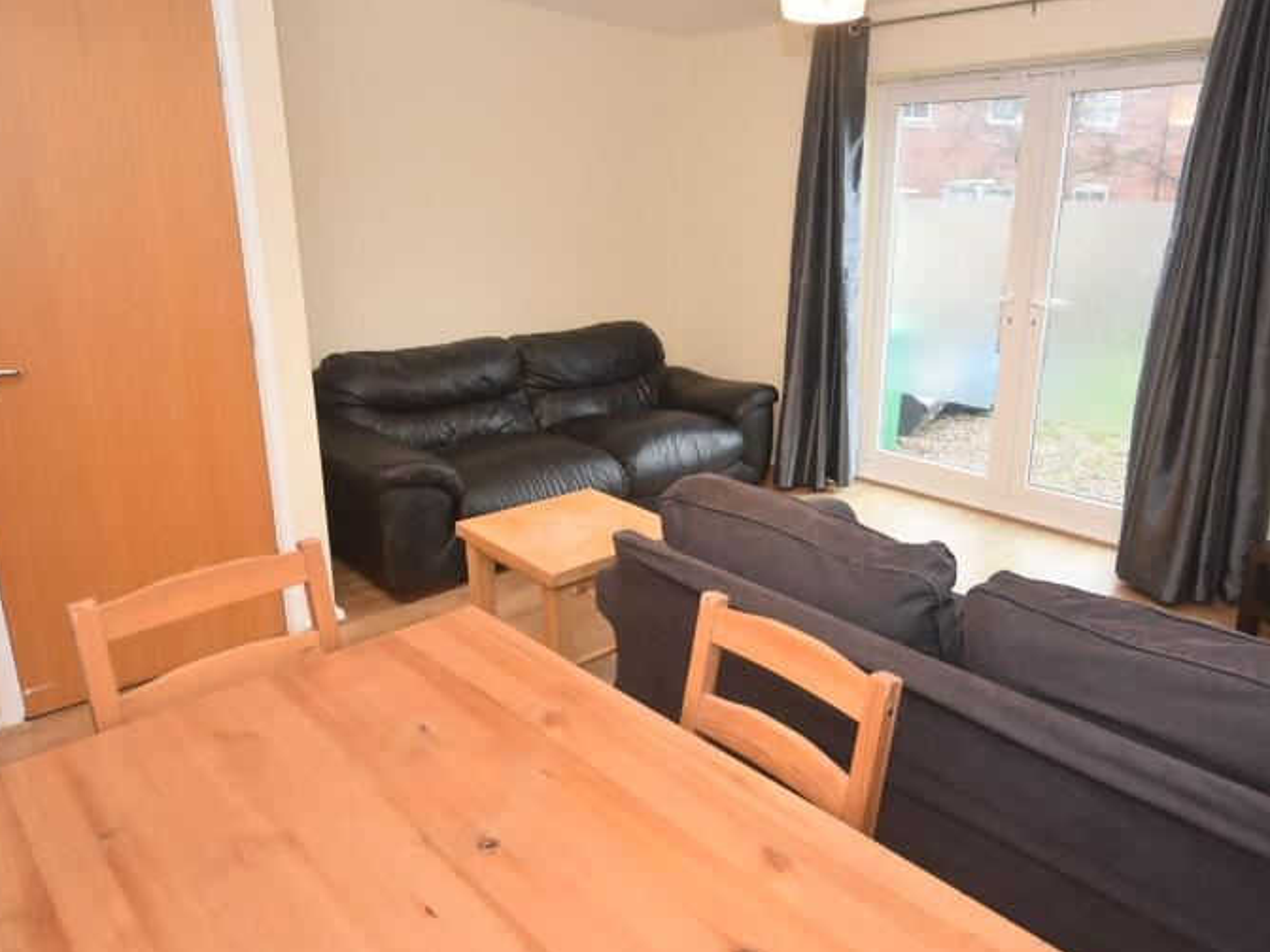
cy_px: 431
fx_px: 807
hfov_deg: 75.8
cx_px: 743
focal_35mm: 22
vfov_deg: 61.0
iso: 1000
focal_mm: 10
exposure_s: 1/60
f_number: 4
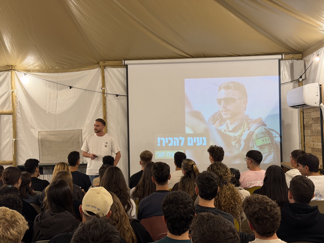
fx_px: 449
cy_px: 122
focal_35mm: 48
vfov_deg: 30.3
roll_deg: +1.3
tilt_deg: +0.2
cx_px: 162
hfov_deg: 39.7
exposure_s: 1/50
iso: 160
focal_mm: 6.76
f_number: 1.78
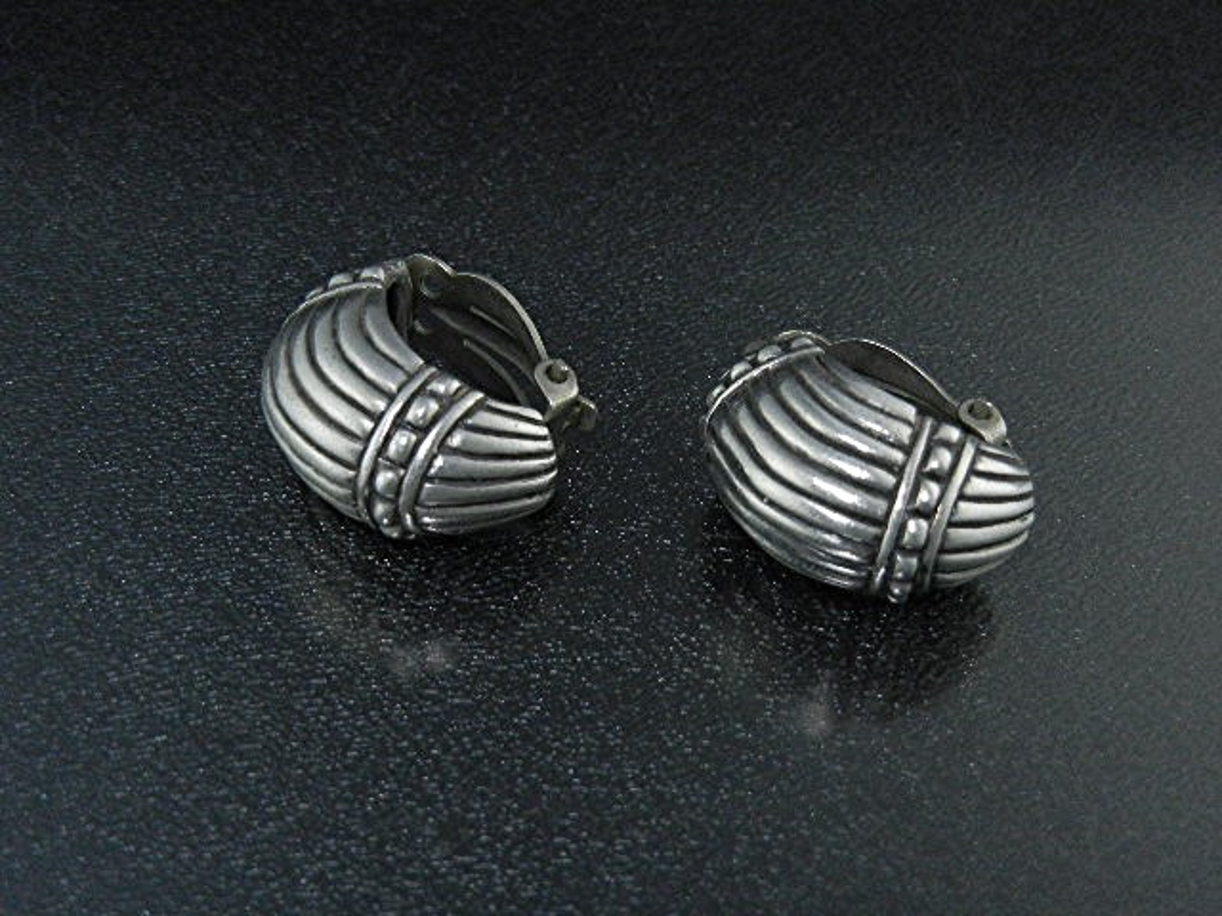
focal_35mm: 59
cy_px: 458
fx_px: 2083
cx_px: 611
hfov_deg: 32.7
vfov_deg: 24.8
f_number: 8
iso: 800
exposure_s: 1/30
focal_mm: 10.6
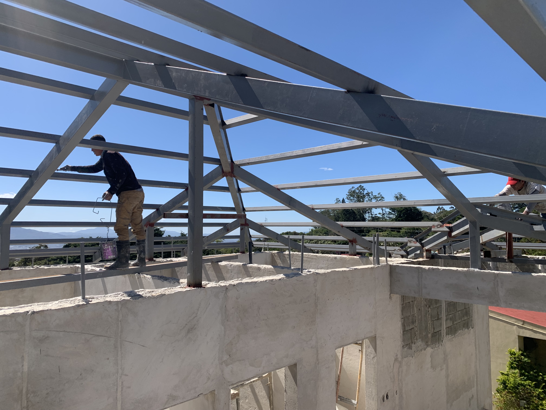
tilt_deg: +2.6
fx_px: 410
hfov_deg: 67.3
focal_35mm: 26
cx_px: 273
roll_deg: -0.9
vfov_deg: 53.1
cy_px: 205
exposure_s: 1/2160
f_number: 1.8
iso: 25
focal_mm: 4.25
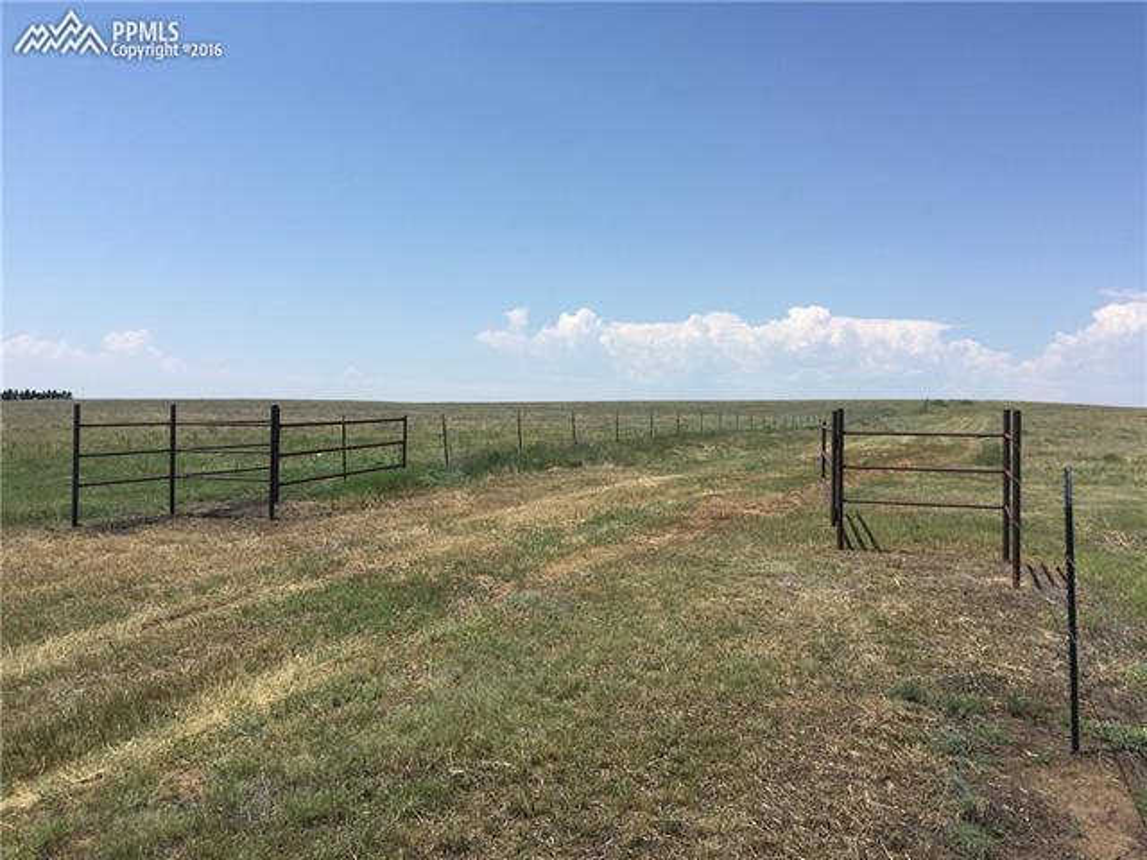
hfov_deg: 61.7
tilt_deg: +1.5
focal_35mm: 29
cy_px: 430
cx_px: 574
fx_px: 961
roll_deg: -1.5
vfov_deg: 48.2
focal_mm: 4.15
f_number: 2.2
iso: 32
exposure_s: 1/2326
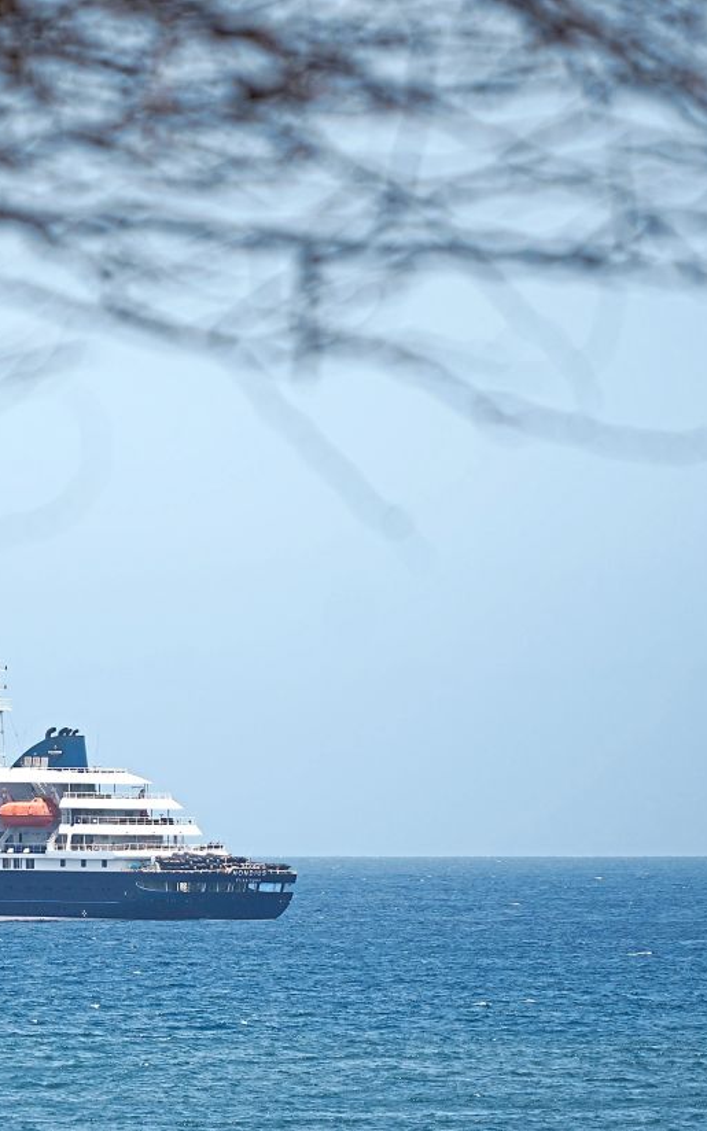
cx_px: -81
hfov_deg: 2.9
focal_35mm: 460
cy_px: 566
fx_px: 14181
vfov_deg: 4.6
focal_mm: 200
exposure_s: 1/1600
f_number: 4
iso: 100
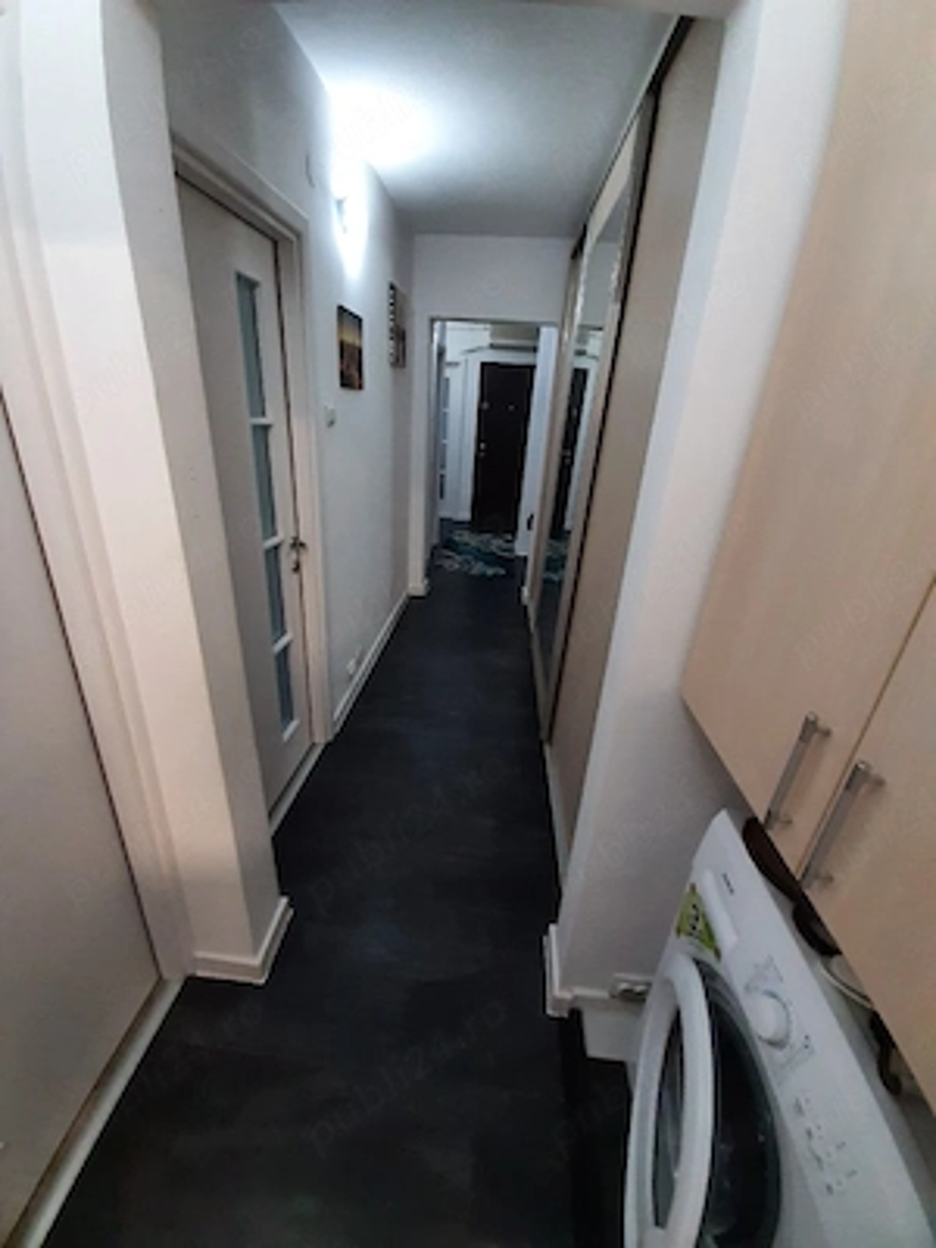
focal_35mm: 13
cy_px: 624
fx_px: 469
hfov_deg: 89.9
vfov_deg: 106.2
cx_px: 468
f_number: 2.2
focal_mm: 1.42
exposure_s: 1/50
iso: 250
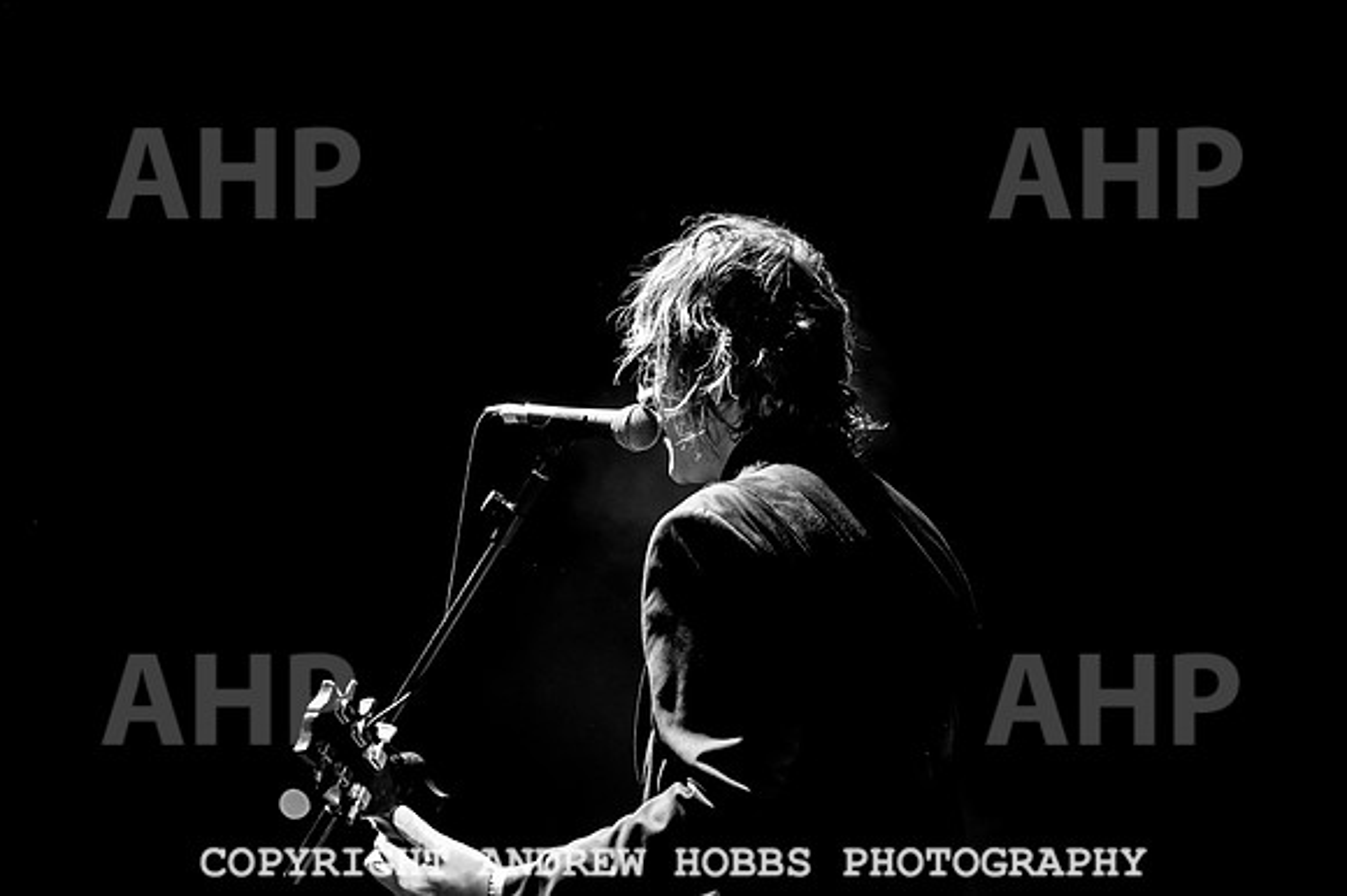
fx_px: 4861
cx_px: 674
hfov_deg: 15.8
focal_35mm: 130
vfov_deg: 10.5
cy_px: 448
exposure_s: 1/500
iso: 6400
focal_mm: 130
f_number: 3.5
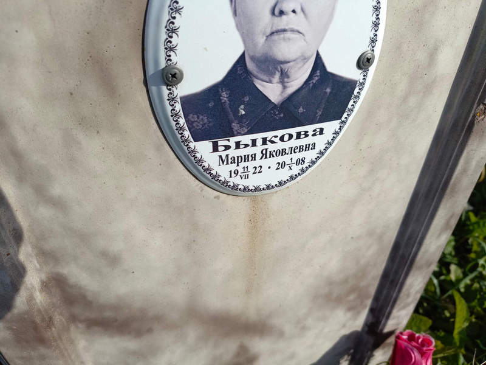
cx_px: 243
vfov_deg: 54.9
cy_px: 182
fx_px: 351
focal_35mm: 25
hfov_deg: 69.4
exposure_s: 1/1230
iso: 119
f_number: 1.69
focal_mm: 4.76
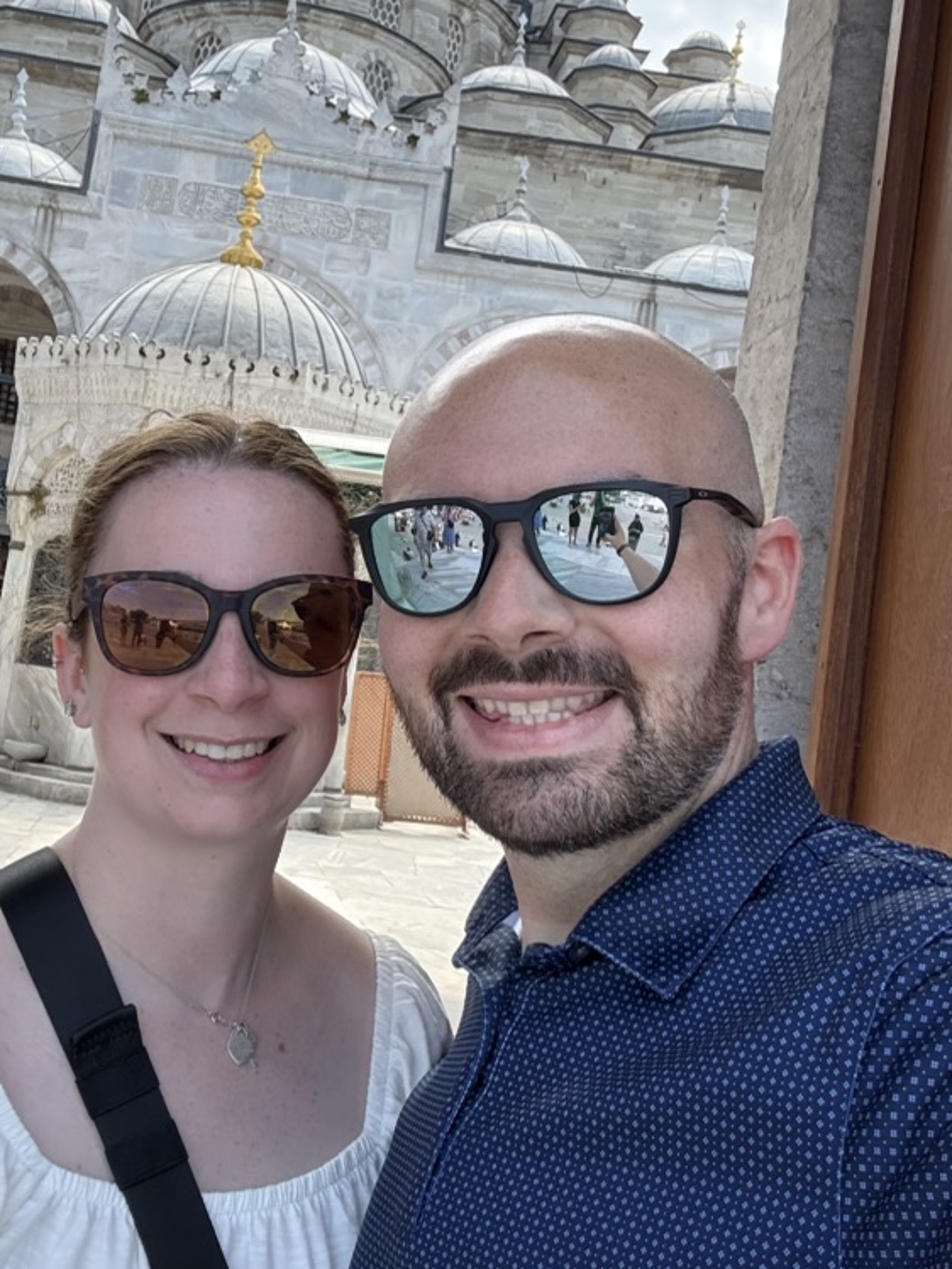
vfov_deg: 45.6
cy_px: 540
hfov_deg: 34.9
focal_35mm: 41
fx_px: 1503
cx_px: 352
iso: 40
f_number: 1.9
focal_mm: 2.69
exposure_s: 1/447
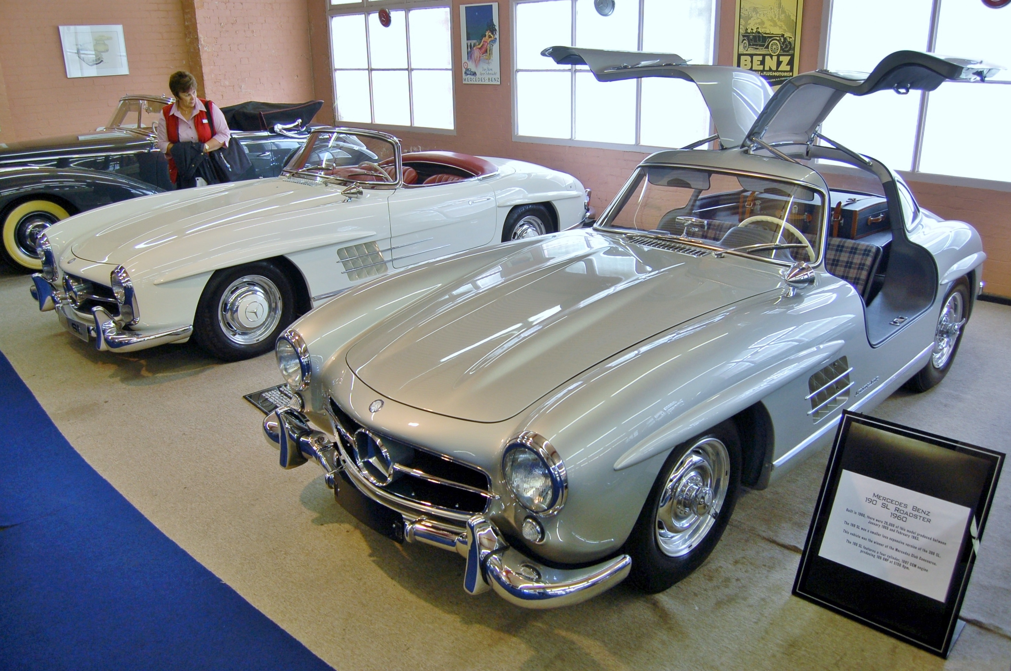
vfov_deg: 47.8
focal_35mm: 27
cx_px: 506
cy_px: 336
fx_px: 757
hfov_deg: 67.4
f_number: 4
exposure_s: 1/60
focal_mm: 18
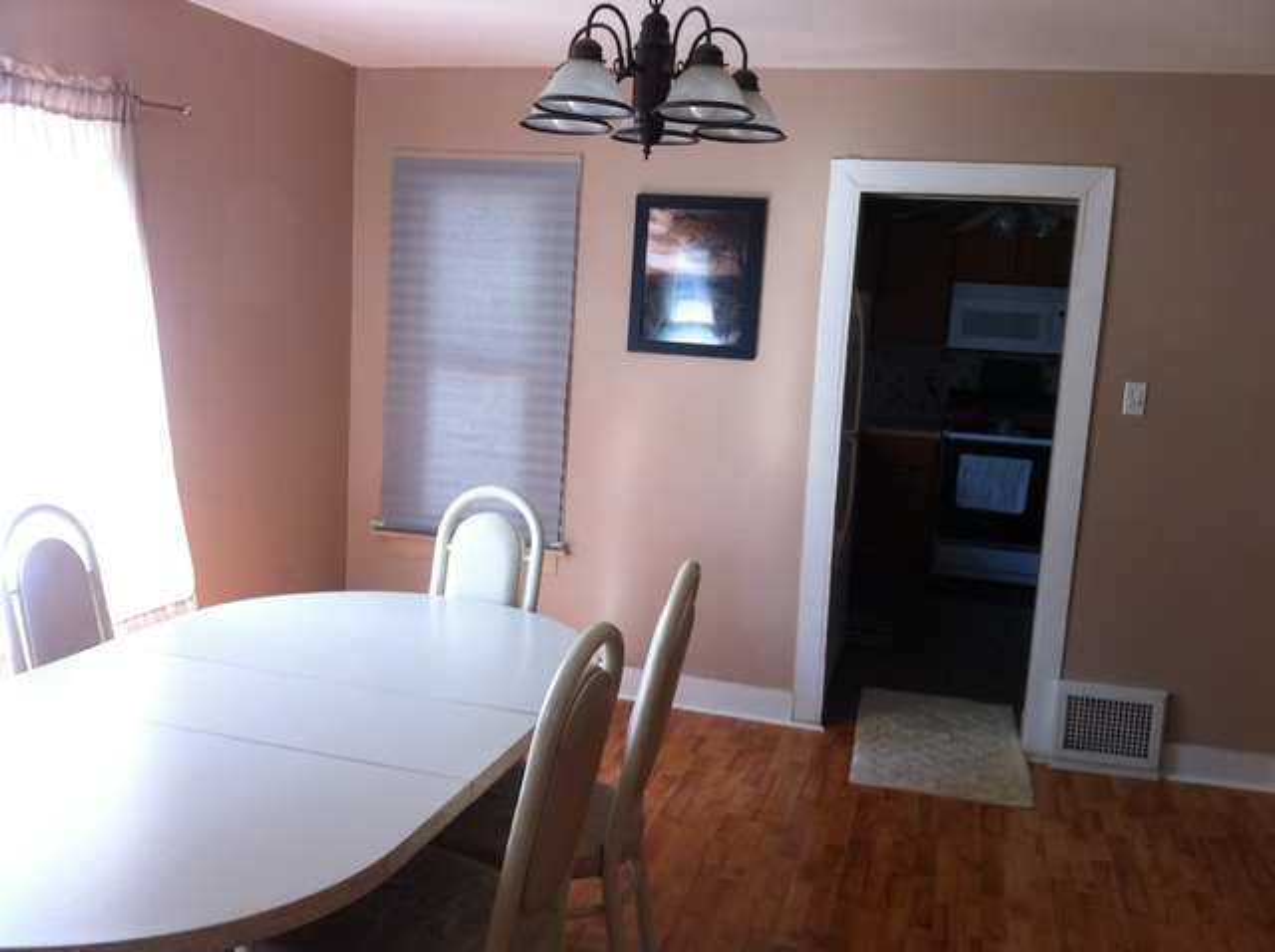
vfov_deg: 40.6
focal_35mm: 35
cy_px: 476
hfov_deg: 52.7
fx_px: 1287
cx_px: 638
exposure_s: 1/30
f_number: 2.8
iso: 80
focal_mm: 3.85
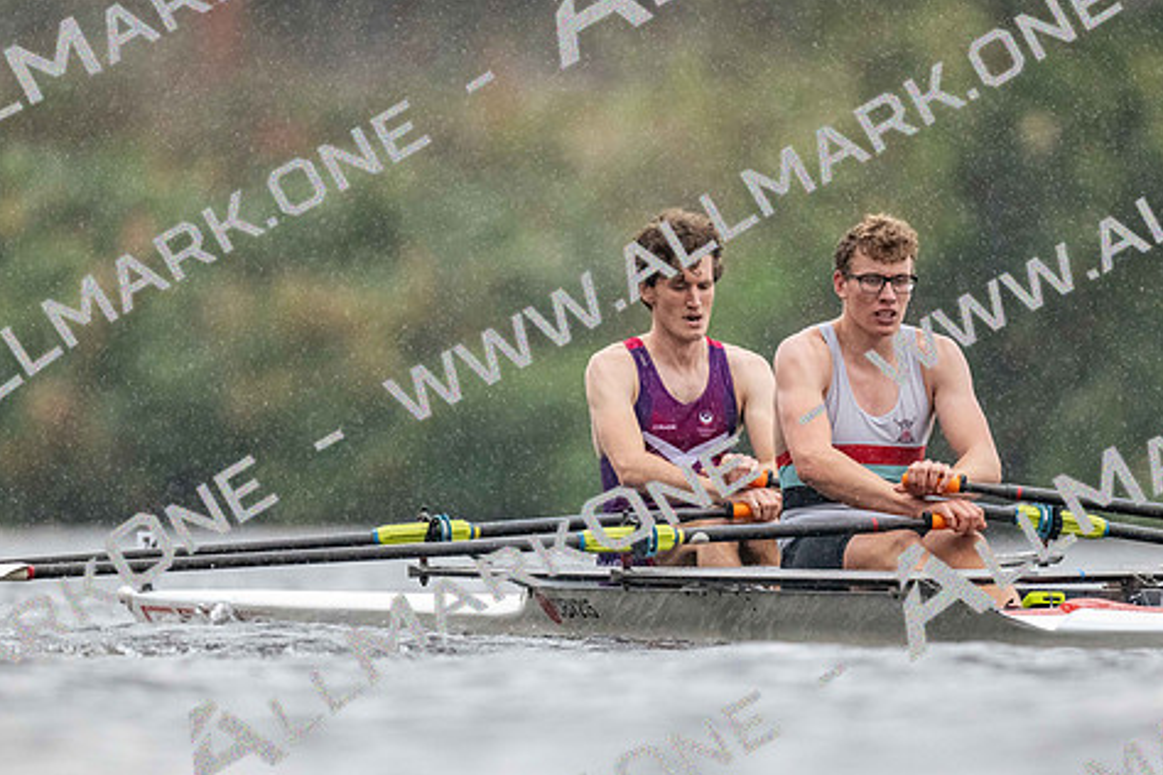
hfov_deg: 2.8
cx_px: 687
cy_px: 428
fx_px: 23710
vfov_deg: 1.9
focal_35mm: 734
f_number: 4
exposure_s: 1/2500
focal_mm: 600
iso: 4500
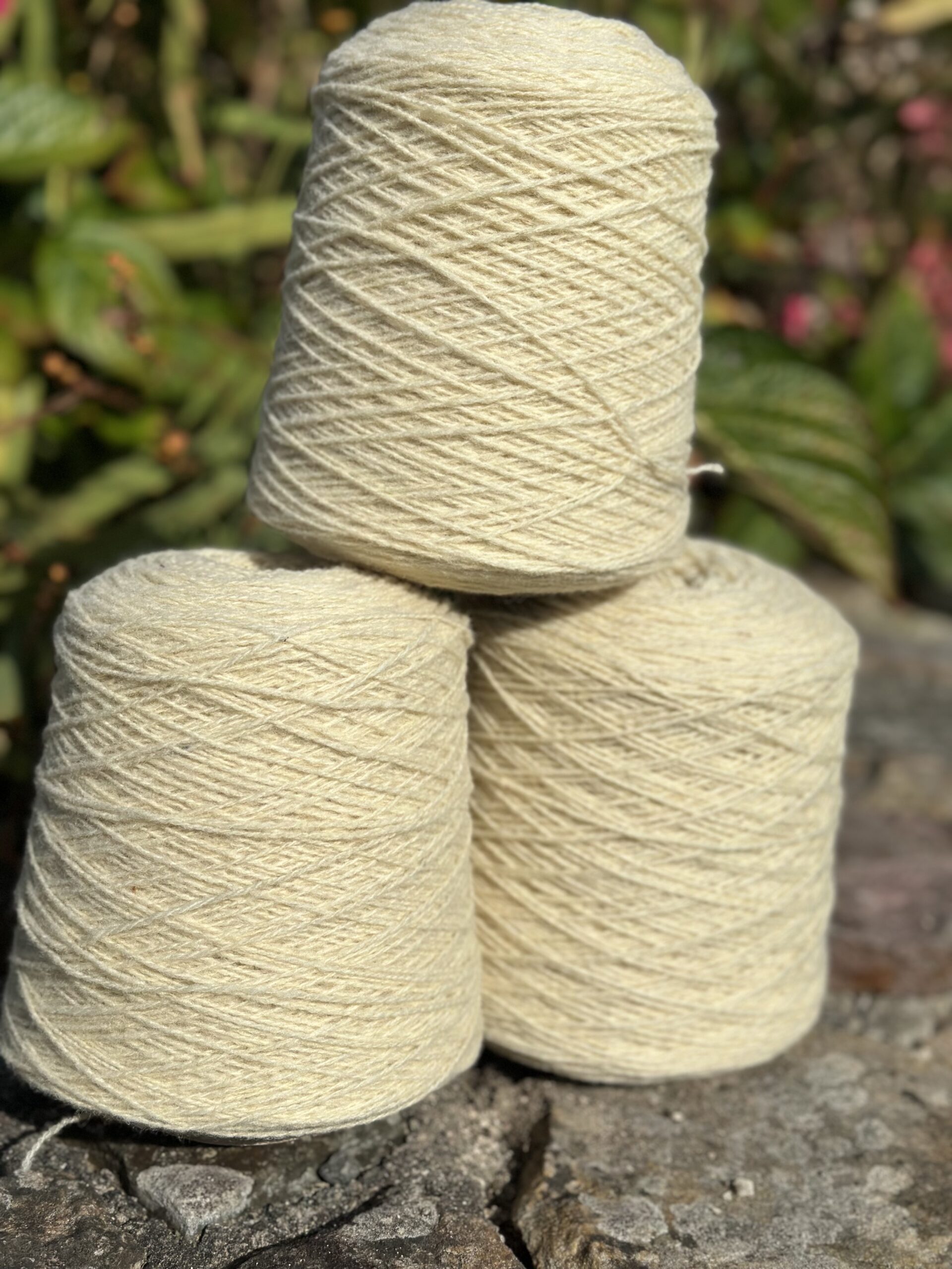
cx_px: 476
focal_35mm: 48
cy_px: 634
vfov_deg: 39.7
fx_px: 1760
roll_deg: -4.0
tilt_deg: -13.0
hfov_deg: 30.3
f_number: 1.78
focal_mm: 6.86
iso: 100
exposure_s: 1/18868
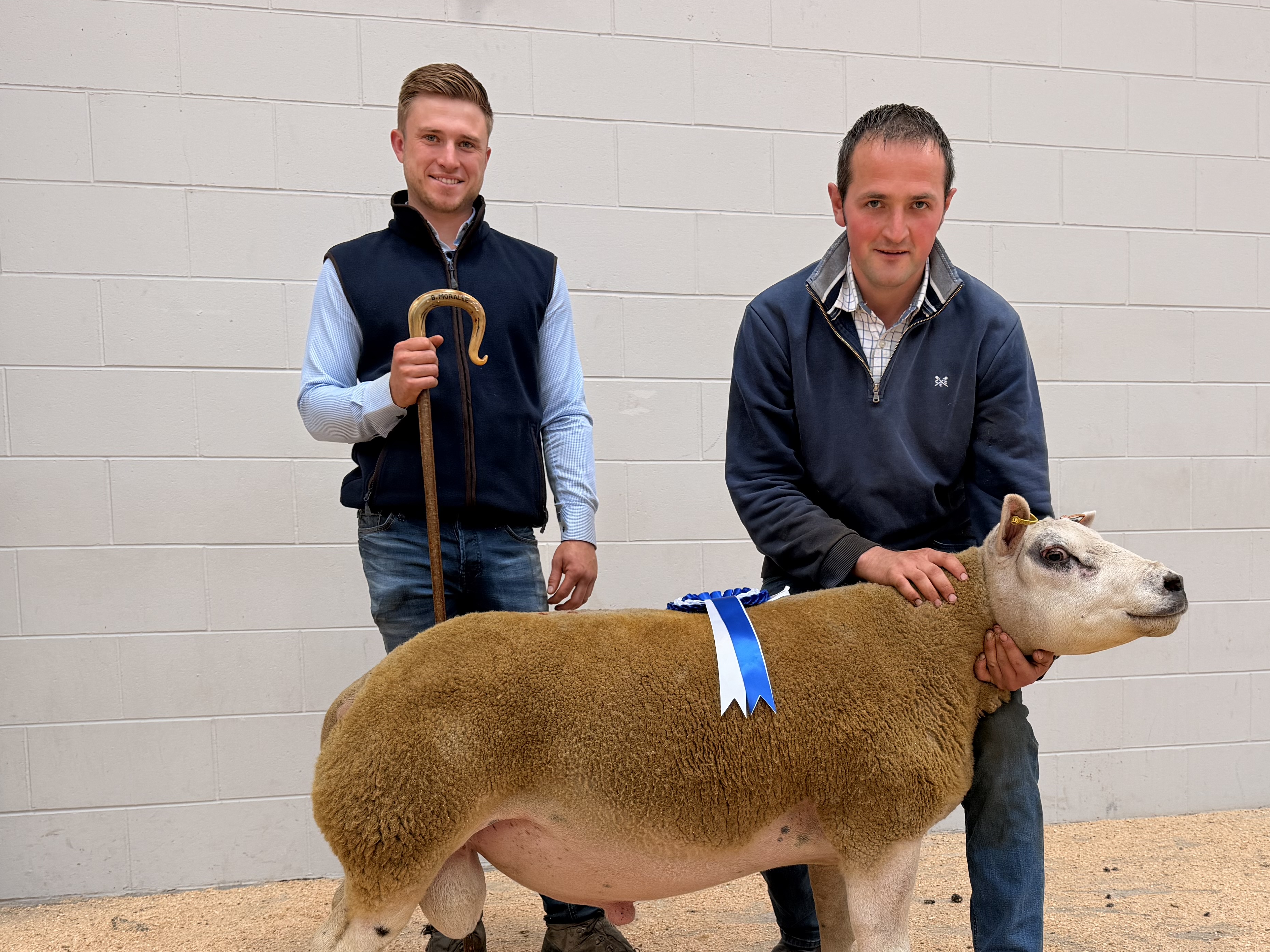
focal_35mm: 37
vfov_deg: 37.8
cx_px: 665
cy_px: 708
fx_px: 1358
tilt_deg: -5.2
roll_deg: +2.3
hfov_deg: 50.1
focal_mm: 6.76
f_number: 1.78
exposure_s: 1/100
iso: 64
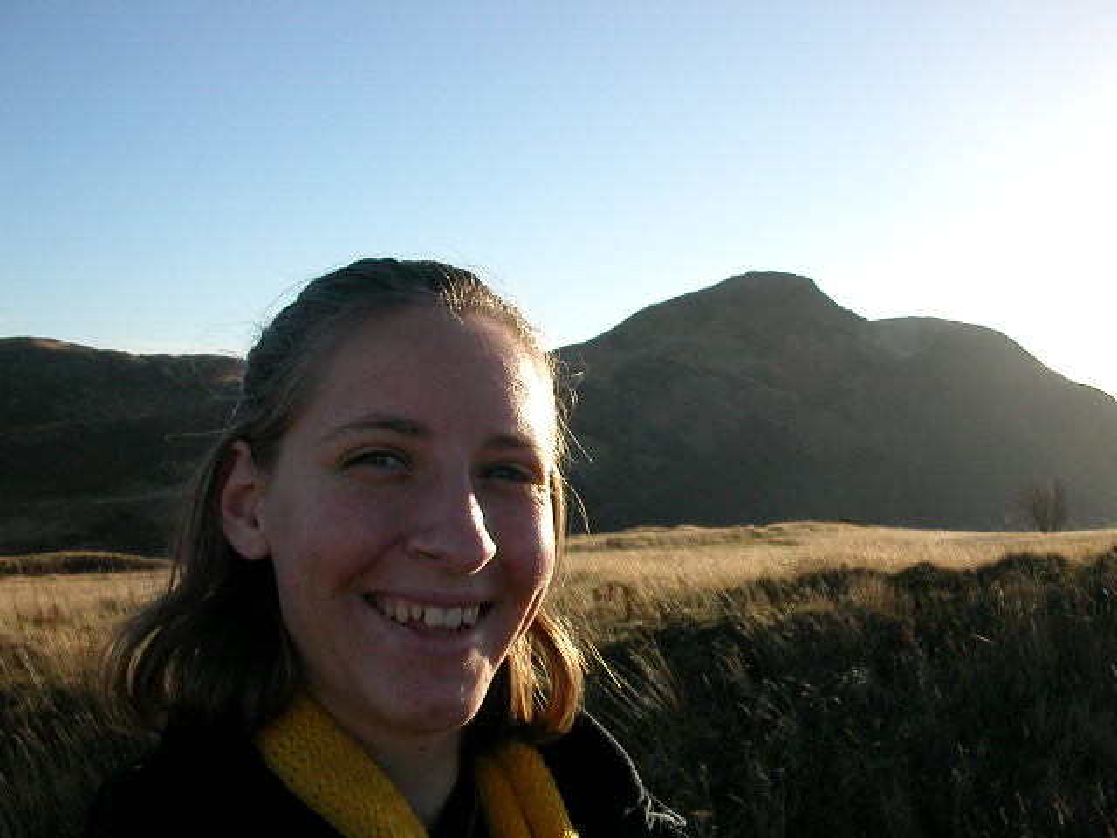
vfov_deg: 38.7
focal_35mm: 37
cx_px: 558
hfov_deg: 50.1
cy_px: 419
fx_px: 1194
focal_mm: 5.6
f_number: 4.5
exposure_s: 1/454
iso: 100
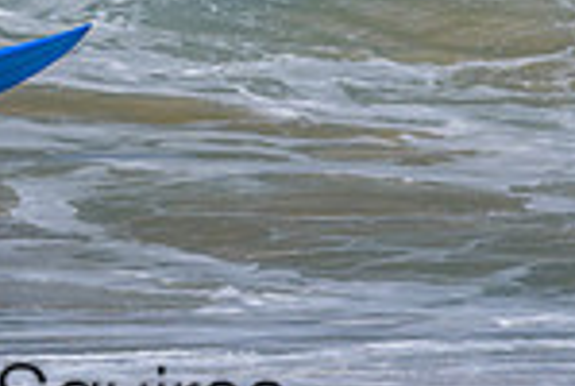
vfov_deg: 0.4
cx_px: -138
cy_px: -251
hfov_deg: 0.5
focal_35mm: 3940
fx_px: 63056
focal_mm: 800
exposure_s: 1/2000
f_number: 6.3
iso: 320
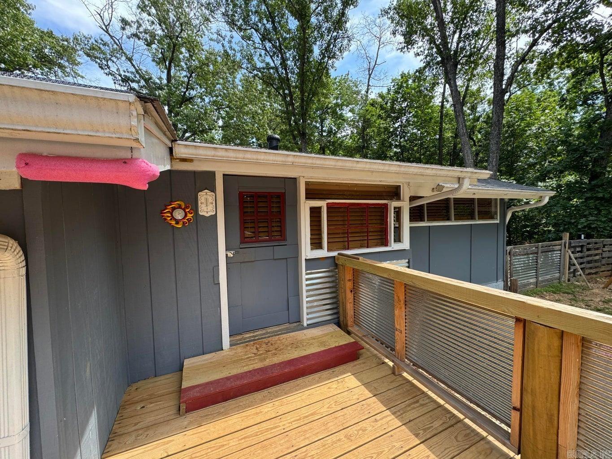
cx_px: 306
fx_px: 248
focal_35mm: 14
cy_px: 230
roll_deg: +1.7
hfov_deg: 102.1
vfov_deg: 85.7
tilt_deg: -2.7
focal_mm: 2.22
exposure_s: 1/269
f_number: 2.2
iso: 40
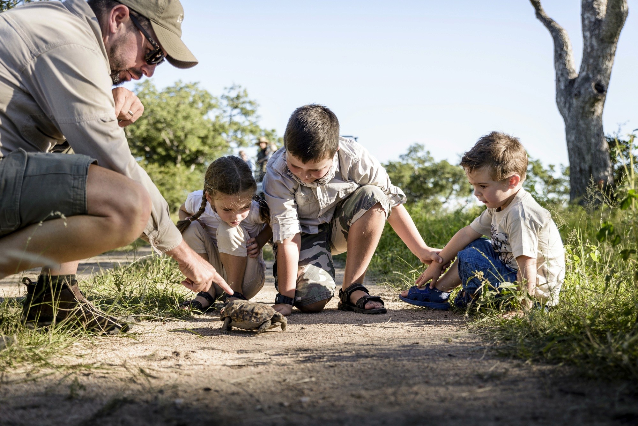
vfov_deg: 33.4
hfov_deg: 48.4
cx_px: 319
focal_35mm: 40
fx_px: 709
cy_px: 213
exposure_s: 1/1000
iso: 200
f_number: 4
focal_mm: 40
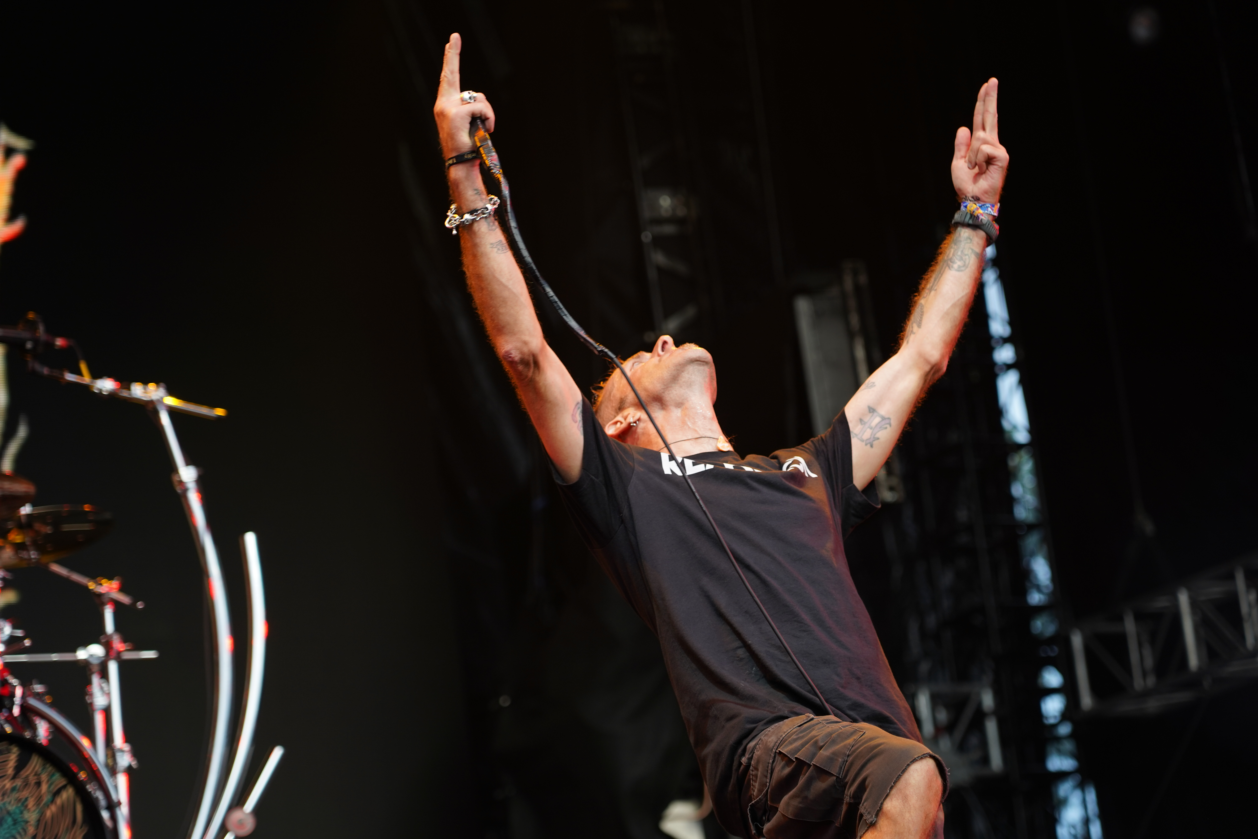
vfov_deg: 13.0
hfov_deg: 19.5
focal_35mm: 105
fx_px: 3669
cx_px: 629
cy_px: 420
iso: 320
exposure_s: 1/125
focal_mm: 105
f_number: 4
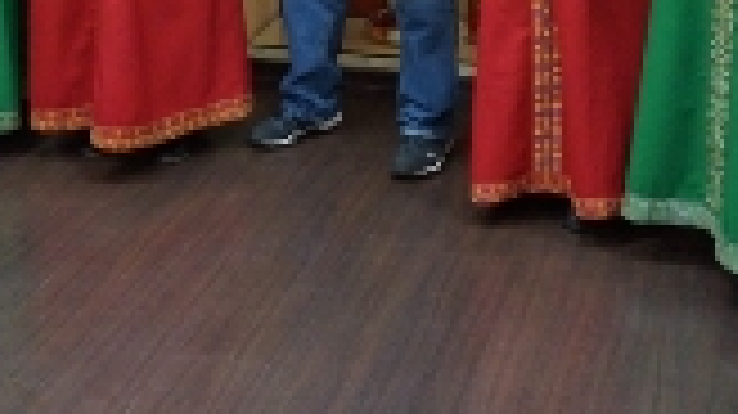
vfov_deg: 13.6
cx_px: 310
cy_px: -110
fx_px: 1682
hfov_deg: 24.7
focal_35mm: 86
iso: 2000
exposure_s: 1/80
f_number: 4.5
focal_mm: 20
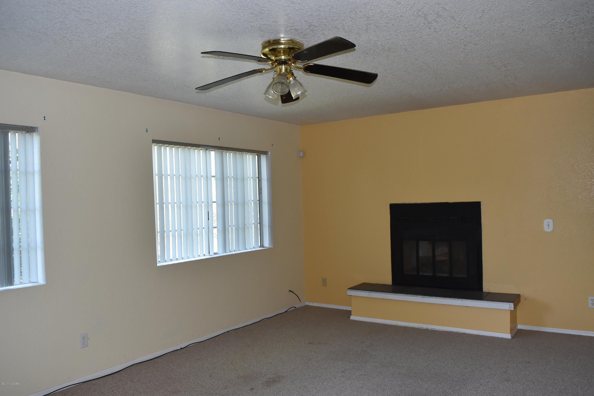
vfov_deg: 47.9
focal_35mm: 27
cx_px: 297
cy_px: 198
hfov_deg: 67.4
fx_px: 445
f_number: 5.6
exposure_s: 1/125
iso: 800
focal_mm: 18
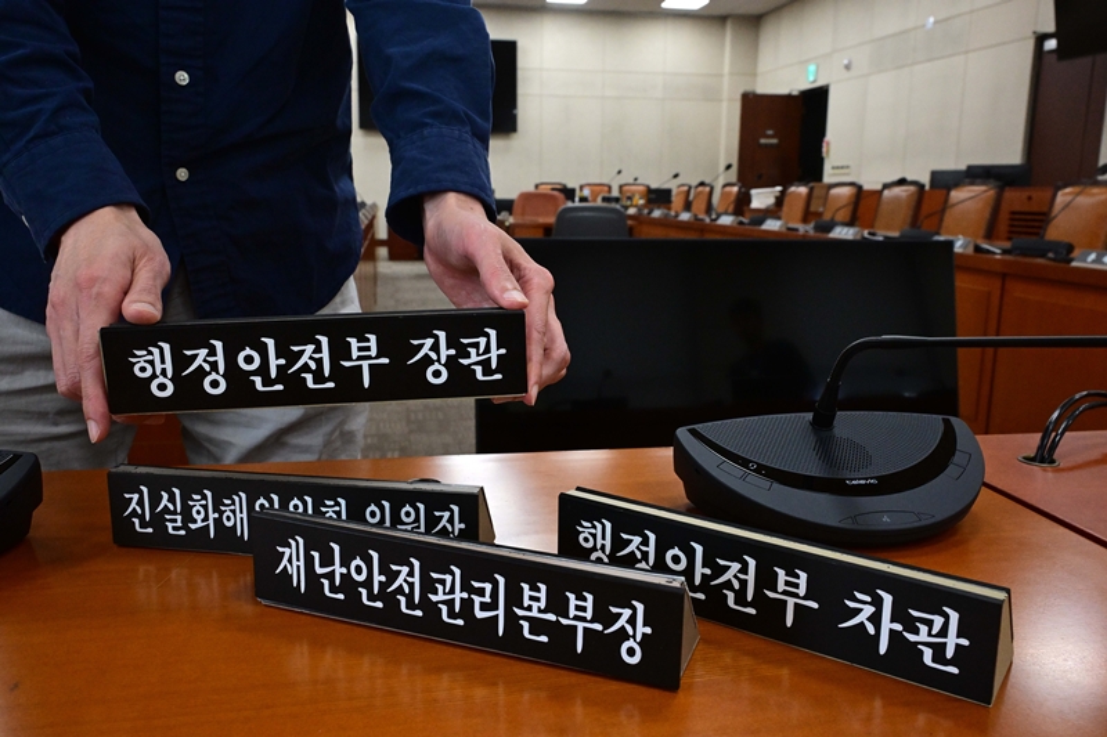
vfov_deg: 43.6
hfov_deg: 61.9
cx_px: 554
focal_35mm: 30
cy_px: 368
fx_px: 922
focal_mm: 30
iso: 5000
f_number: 11
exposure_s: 1/125
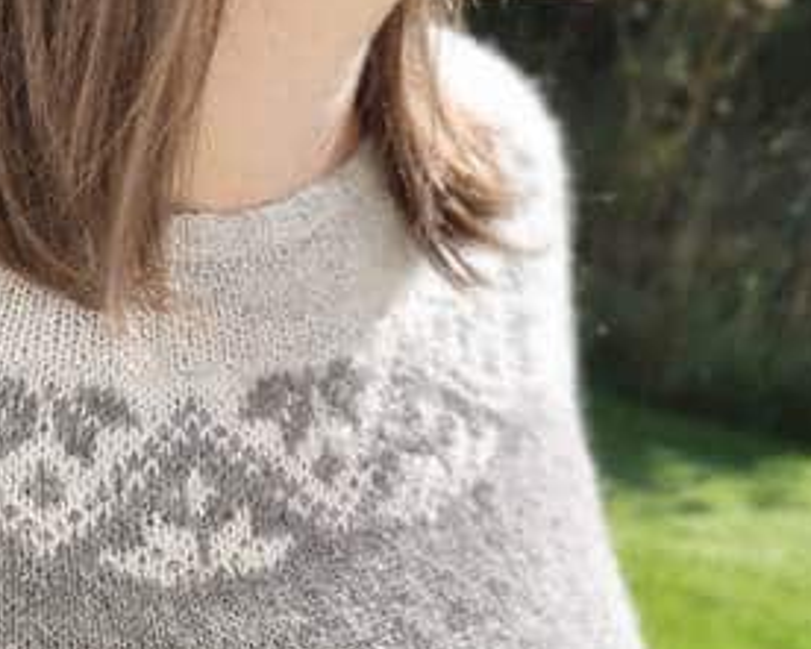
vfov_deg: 17.4
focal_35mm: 87
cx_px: 65
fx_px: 2089
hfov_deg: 21.4
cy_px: 599
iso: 100
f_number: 2
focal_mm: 8.16
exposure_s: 1/1073
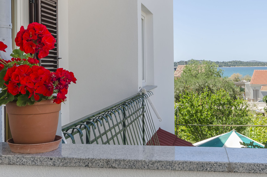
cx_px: 142
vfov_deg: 27.3
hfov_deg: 40.4
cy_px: 61
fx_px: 363
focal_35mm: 49
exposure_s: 1/320
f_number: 9
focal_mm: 20
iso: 320
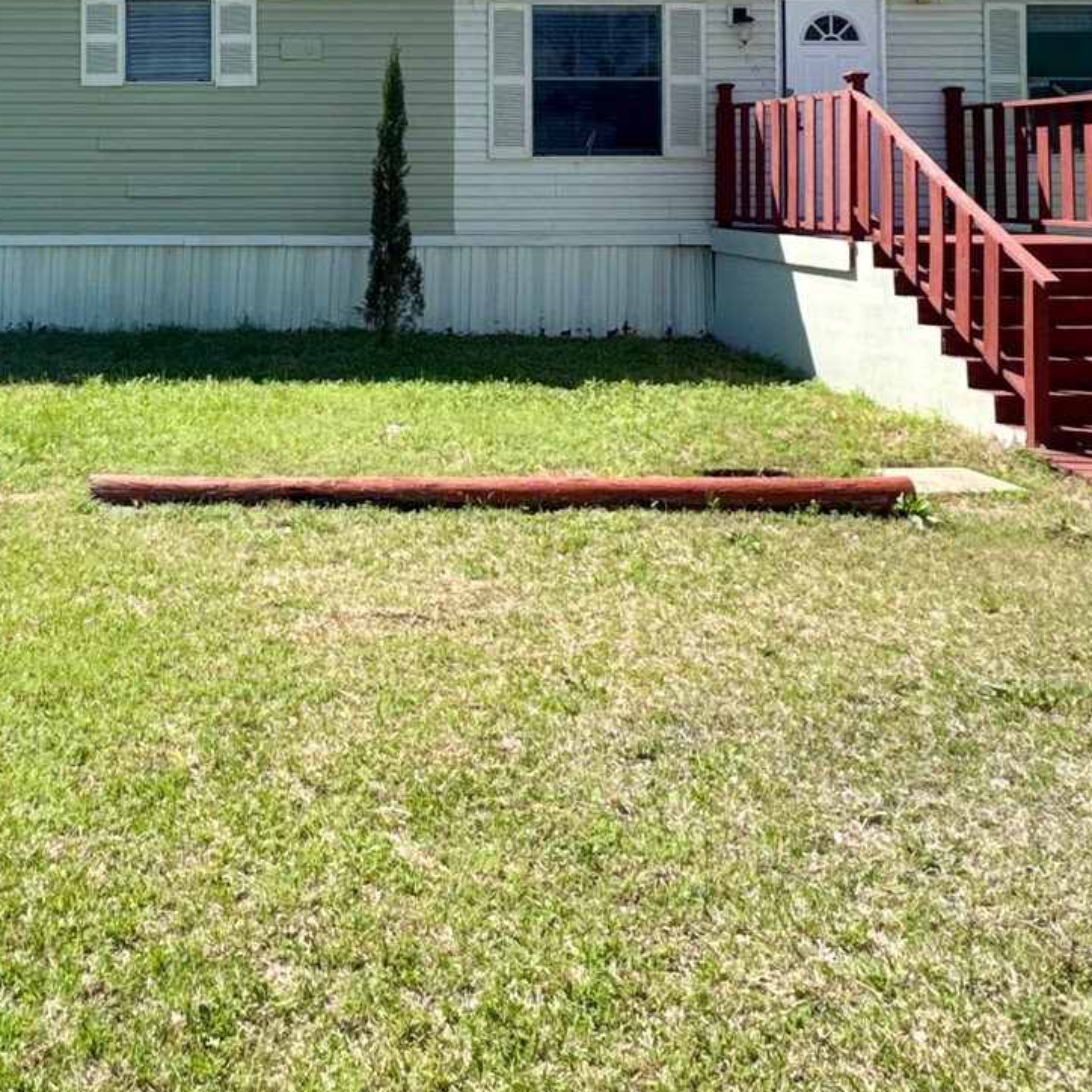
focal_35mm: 35
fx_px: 1249
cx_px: 230
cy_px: 76
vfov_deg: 42.6
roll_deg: +1.6
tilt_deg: +5.9
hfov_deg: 45.0
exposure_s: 1/1832
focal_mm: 2.22
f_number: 2.2
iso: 50
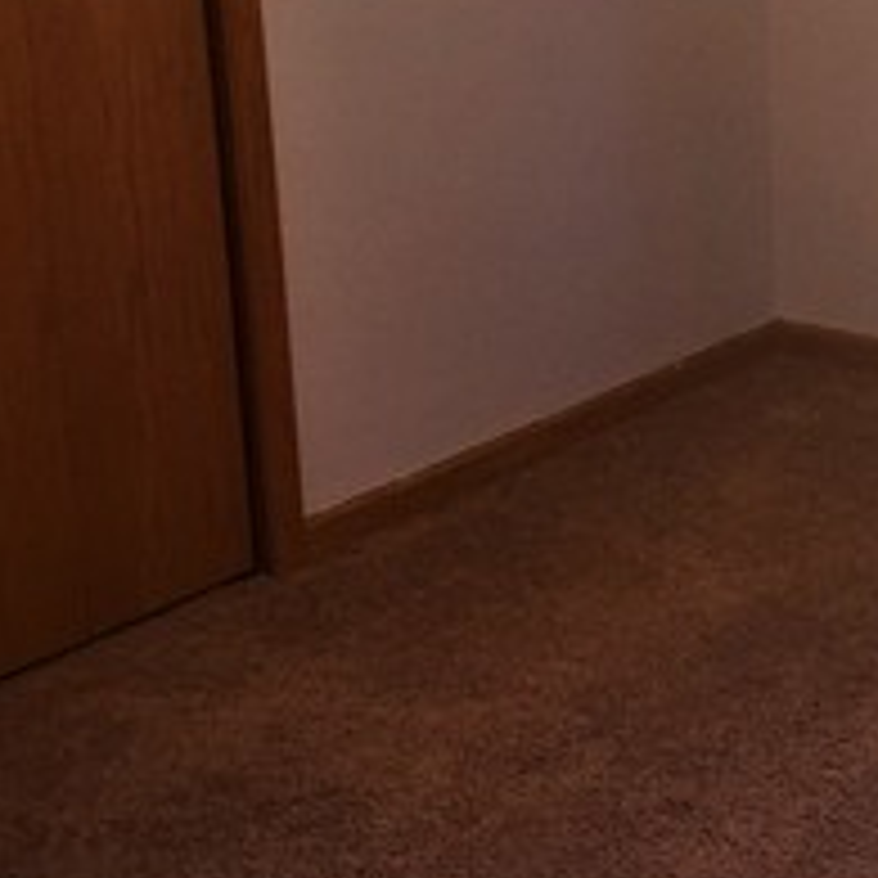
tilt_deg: -16.1
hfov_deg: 20.0
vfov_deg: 20.5
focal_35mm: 84
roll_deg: +0.3
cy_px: 225
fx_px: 2410
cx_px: 892
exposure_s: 1/30
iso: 125
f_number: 2.2
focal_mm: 4.15
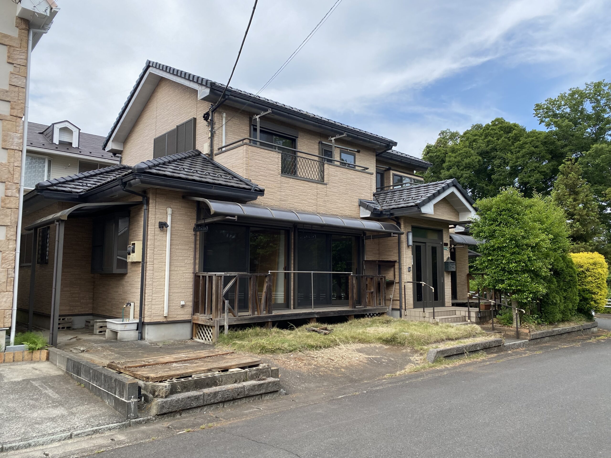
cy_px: 229
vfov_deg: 53.1
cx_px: 306
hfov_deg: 67.3
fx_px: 459
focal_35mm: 26
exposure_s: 1/1629
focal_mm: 4.25
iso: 32
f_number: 1.8
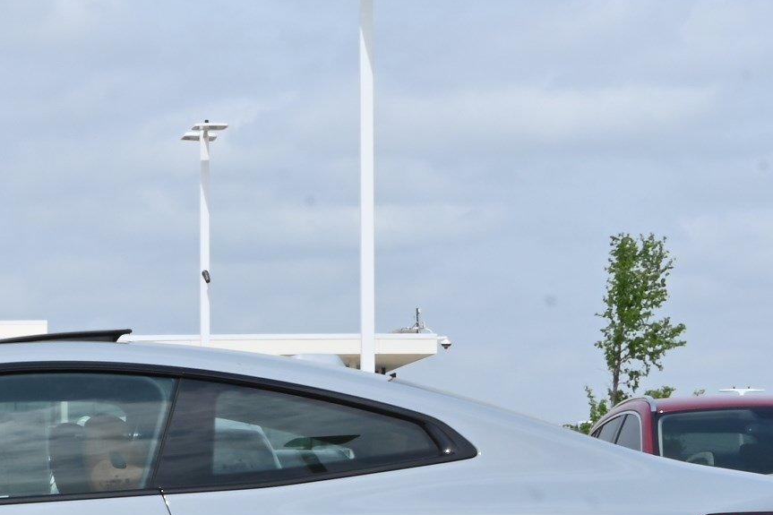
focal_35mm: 143
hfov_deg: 14.1
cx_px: -58
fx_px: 3066
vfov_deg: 9.5
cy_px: 570
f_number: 25
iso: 100
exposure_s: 1/50
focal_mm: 29.5
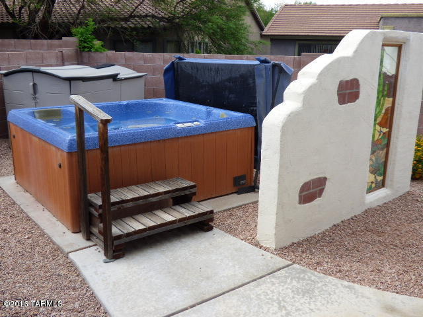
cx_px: 212
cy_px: 158
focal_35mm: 36
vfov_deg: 39.7
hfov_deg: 51.4
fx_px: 440
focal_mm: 6.18
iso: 100
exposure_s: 1/320
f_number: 3.4
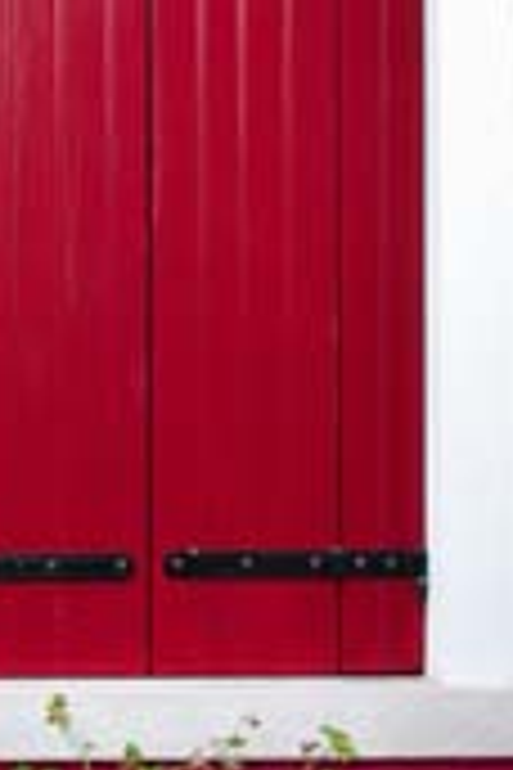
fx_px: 1795
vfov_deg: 24.2
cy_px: 315
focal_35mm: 84
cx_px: 112
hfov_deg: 16.2
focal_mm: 24
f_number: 4
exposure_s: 1/10
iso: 400
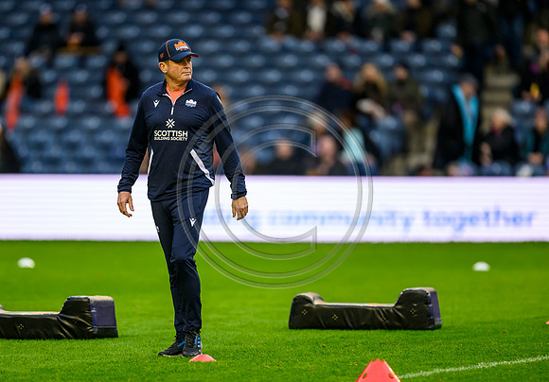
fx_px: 6732
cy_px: 201
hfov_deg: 4.7
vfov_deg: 3.3
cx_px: 248
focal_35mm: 435
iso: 3200
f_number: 3.2
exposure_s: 1/2000
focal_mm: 400
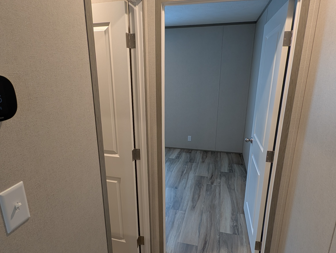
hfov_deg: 78.9
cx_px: 162
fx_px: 204
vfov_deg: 63.4
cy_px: 139
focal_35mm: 21
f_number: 1.95
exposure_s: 1/60
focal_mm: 2.23
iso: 84
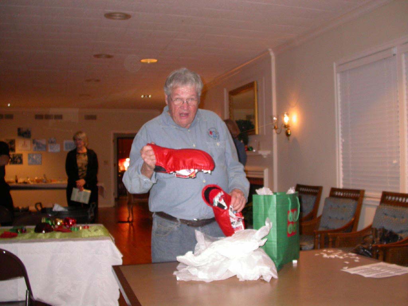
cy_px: 153
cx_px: 204
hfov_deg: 49.0
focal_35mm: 38
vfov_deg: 37.7
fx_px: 448
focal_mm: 7.85
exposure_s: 1/60
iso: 200
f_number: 2.6
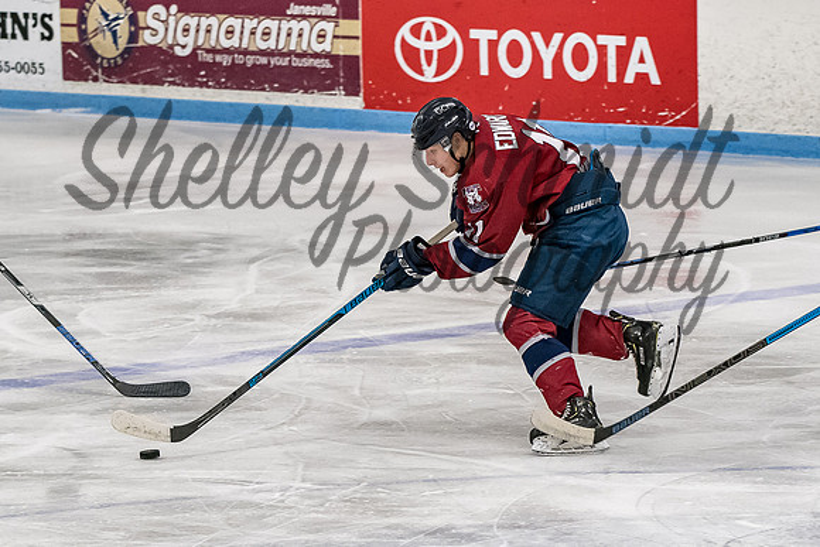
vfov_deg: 5.2
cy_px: 204
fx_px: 6011
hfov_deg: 7.8
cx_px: 482
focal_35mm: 264
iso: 3200
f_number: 4
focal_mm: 110
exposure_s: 1/800
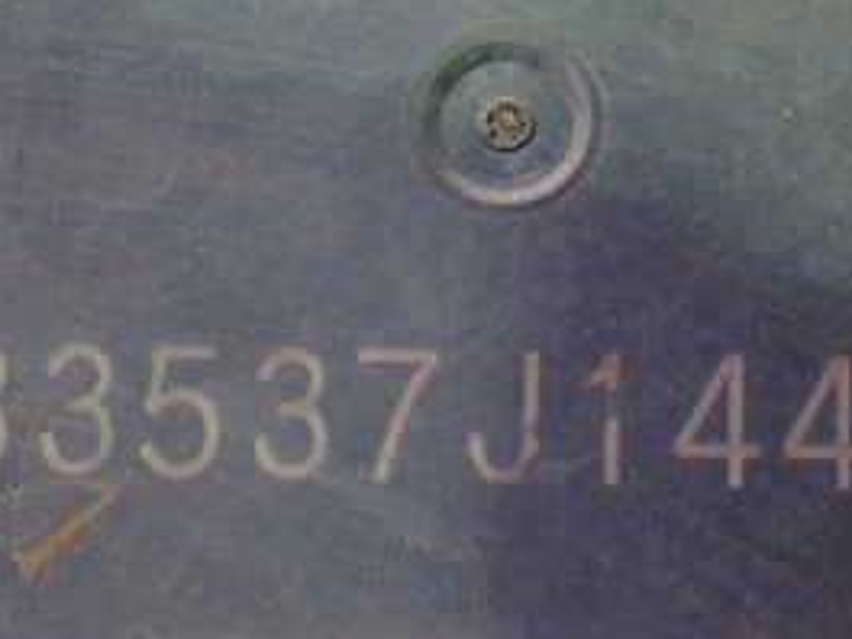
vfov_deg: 13.8
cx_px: 449
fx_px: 2634
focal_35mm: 107
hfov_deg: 18.4
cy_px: 178
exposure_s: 1/50
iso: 1000
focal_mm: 8.4
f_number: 3.1
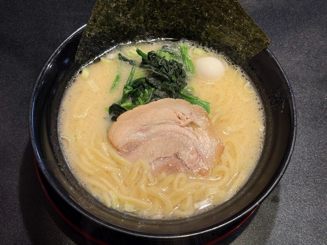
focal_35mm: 52
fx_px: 491
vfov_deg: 28.0
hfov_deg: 36.8
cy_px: 122
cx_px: 164
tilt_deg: -63.4
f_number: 1.6
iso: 50
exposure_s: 1/50
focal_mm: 5.96
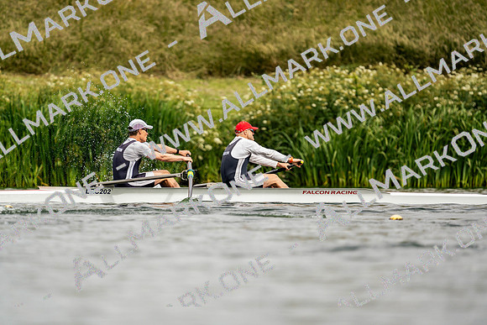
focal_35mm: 600
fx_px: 8118
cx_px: 244
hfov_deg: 3.4
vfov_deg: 2.3
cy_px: 162
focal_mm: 600
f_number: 6.3
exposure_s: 1/2000
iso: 320
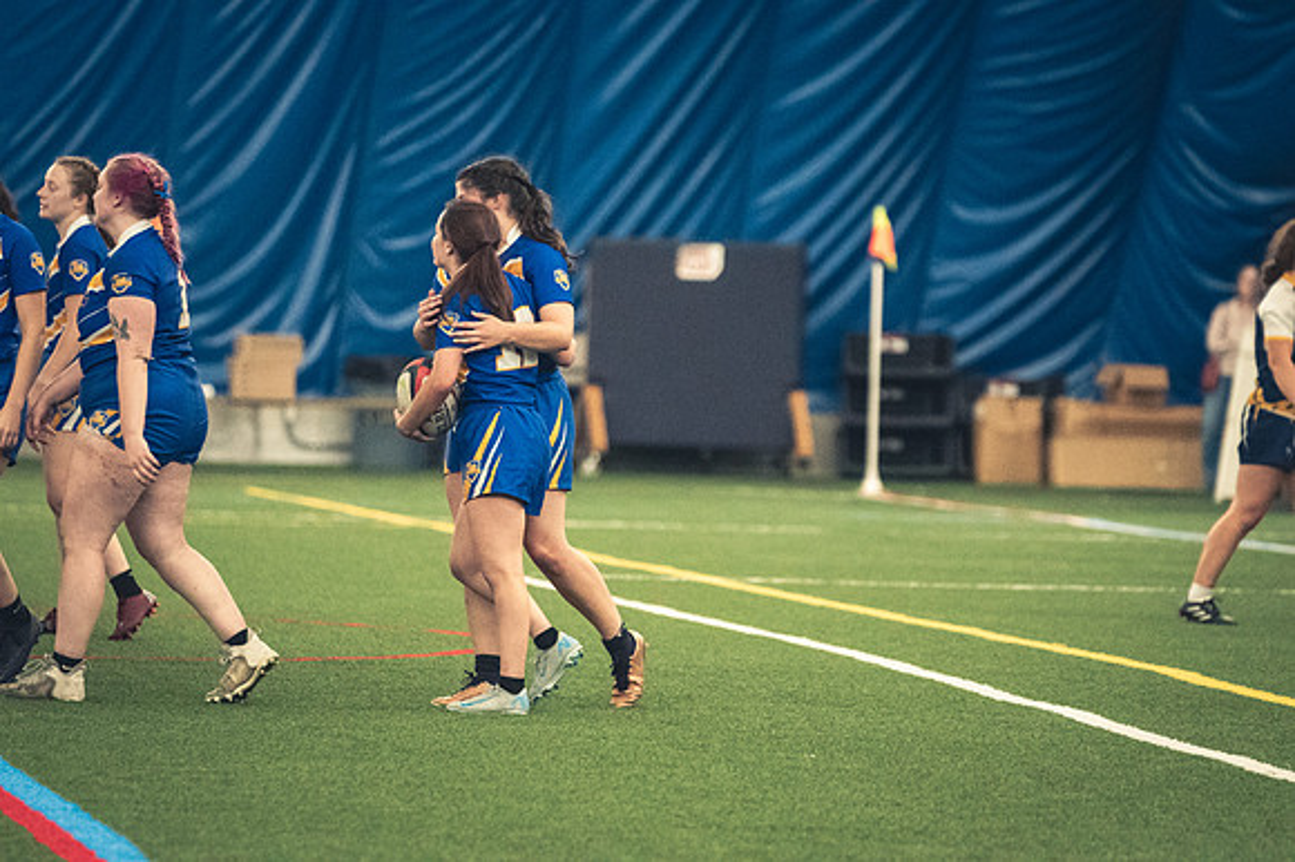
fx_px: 10785
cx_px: 648
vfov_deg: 4.6
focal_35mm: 300
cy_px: 431
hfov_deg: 6.9
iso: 12800
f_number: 2.8
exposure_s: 1/500
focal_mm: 200
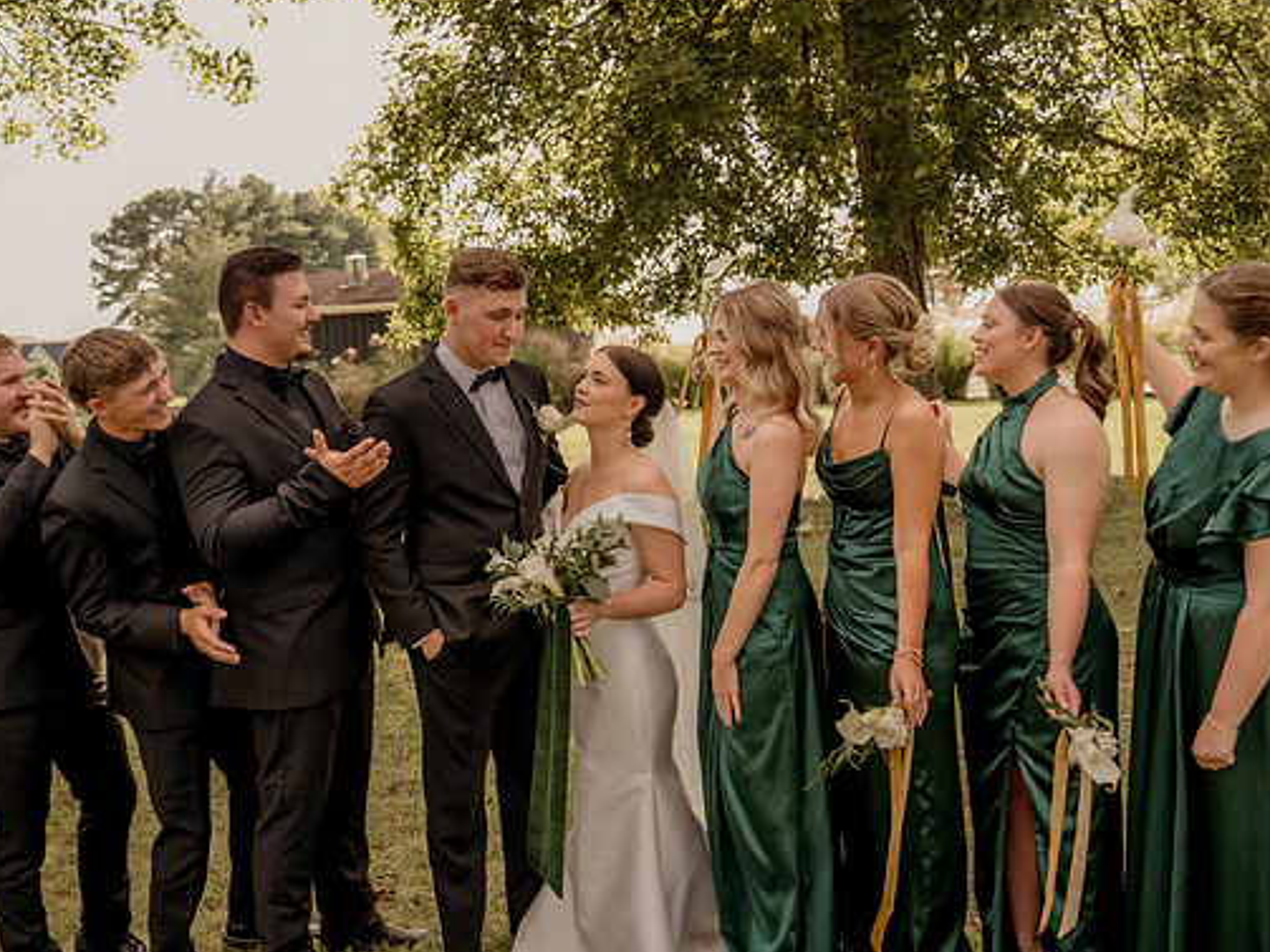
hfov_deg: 52.6
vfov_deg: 40.7
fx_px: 1284
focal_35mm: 35
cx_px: 596
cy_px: 471
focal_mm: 31
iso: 250
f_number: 2.8
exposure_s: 1/640
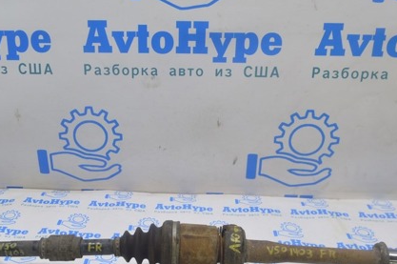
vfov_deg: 29.2
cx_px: 149
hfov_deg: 42.5
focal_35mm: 46
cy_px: 134
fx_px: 507
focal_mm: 20
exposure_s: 1/20
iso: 400
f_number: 5.6
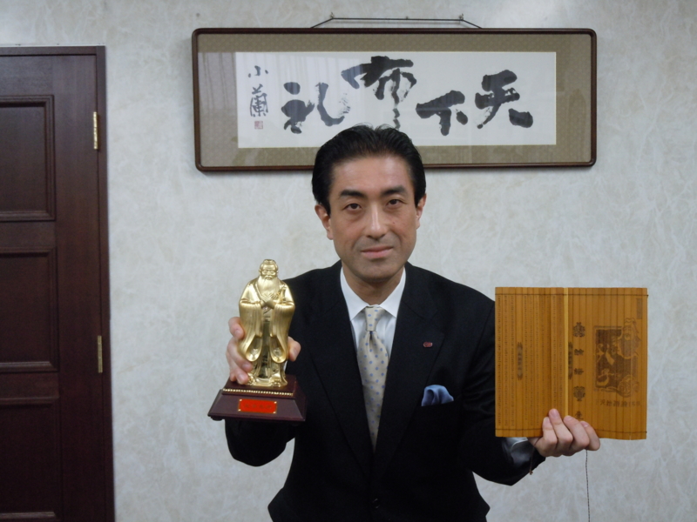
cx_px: 348
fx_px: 906
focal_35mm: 45
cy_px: 261
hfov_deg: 42.1
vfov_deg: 32.2
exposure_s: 1/30
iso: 400
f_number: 4.6
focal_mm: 8.1
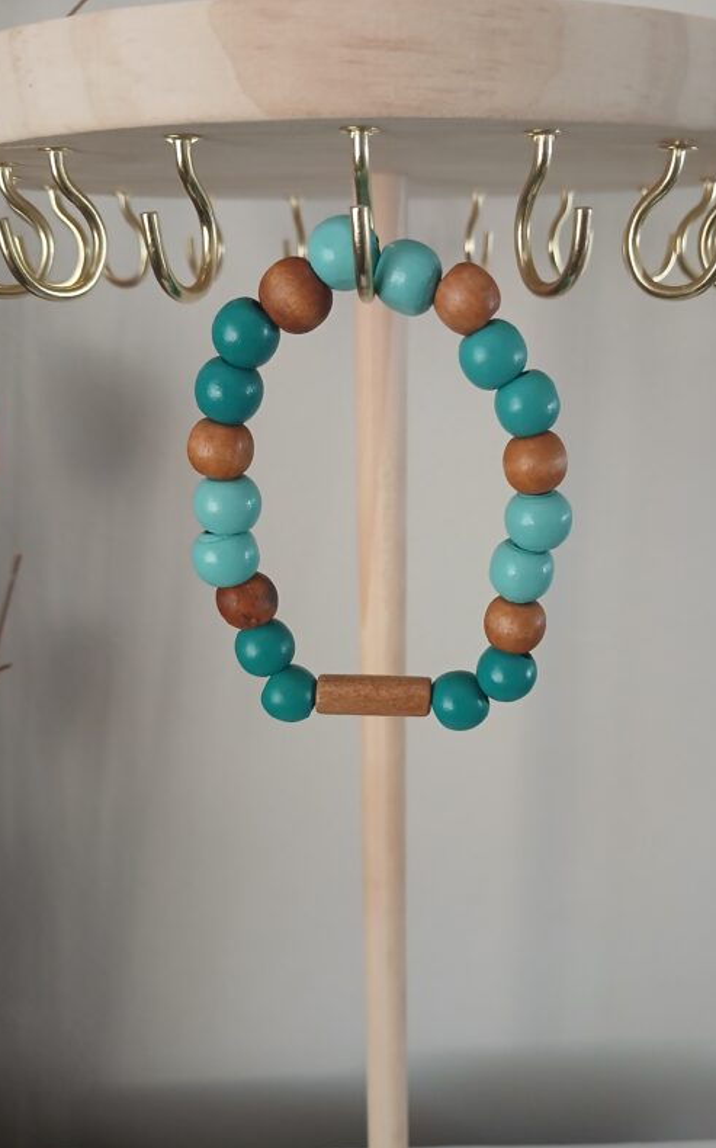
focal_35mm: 29
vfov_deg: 64.7
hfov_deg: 43.1
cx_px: 379
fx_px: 906
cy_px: 580
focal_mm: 3.98
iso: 250
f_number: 1.8
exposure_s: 1/50
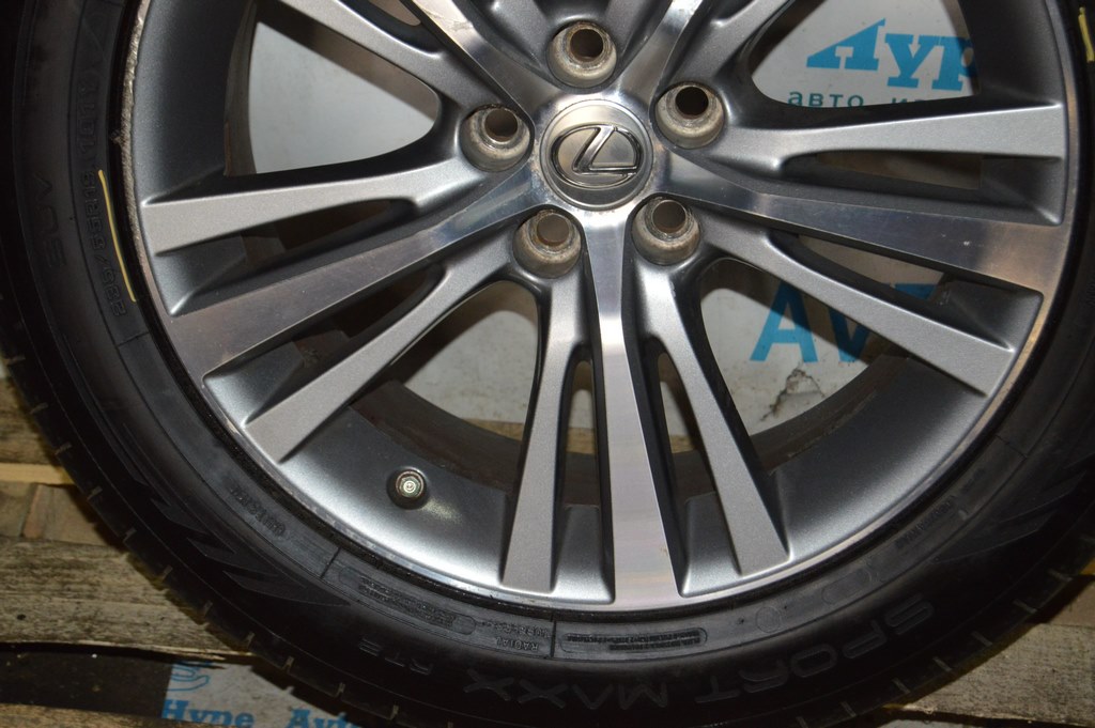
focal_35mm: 82
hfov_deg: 24.6
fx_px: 2507
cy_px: 364
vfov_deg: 16.5
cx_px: 548
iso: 1400
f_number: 5.6
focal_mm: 55
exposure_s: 1/60
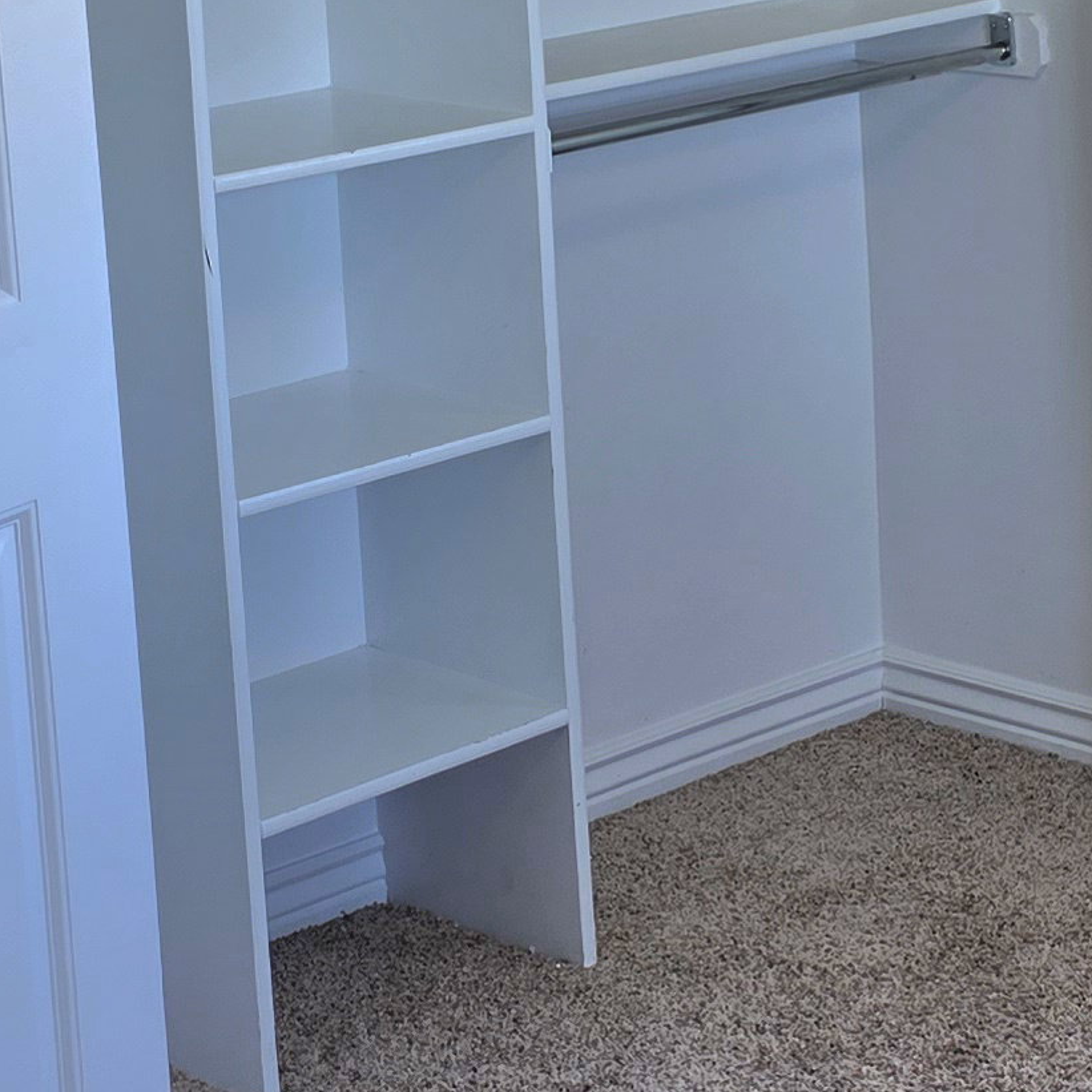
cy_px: -158
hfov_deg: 17.0
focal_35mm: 99
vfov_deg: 16.9
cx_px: 1208
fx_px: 3533
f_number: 1.7
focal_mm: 6.3
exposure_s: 1/120
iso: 25
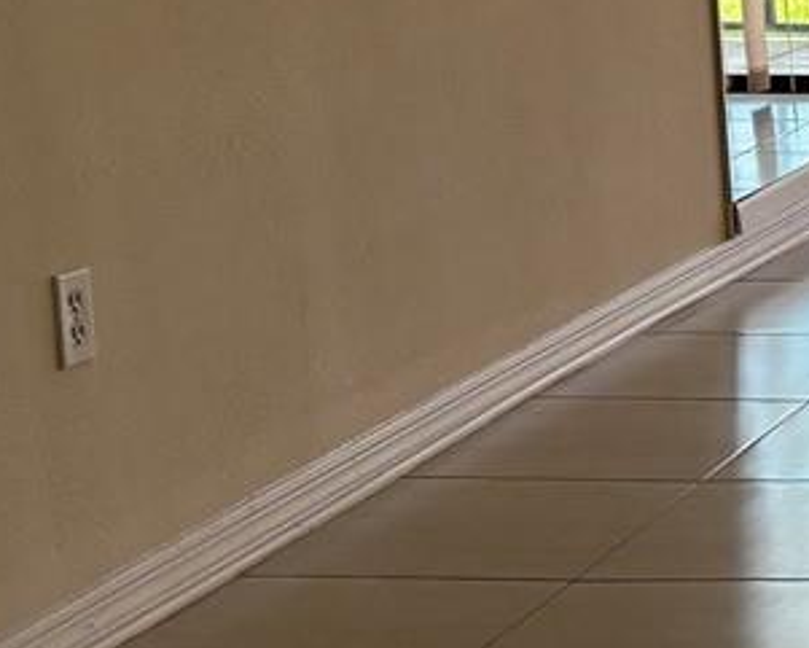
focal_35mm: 135
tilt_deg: -10.6
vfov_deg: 11.4
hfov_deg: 12.0
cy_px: 220
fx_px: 3233
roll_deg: +1.2
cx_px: 1814
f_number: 1.6
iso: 64
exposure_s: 1/552
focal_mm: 5.96
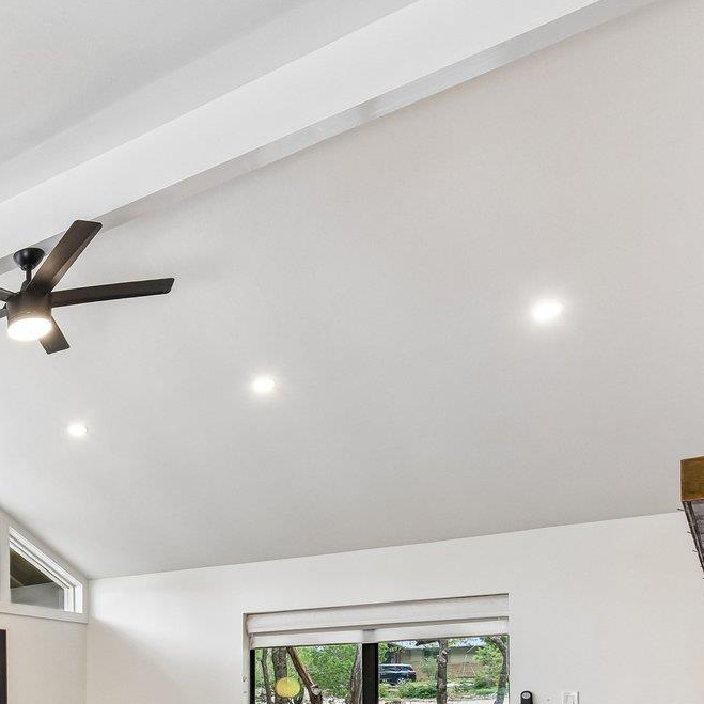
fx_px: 851
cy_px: 702
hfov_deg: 33.4
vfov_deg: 39.6
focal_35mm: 37
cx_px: -204
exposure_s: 1/15
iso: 400
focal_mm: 14
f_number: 8
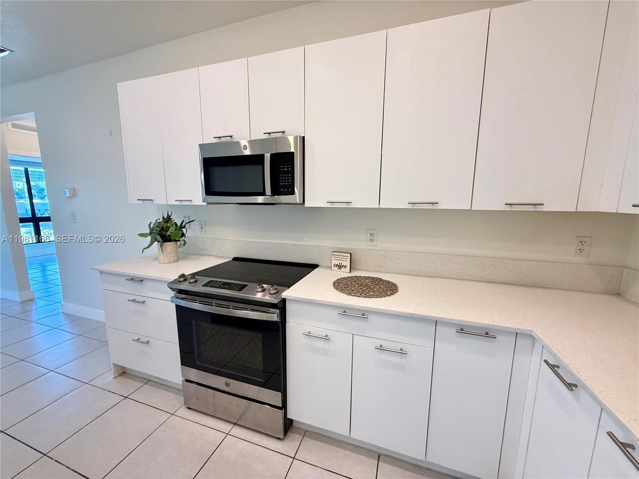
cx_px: 320
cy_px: 240
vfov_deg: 85.7
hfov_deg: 102.1
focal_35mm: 14
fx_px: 258
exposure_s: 1/120
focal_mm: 2.22
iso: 250
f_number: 2.2
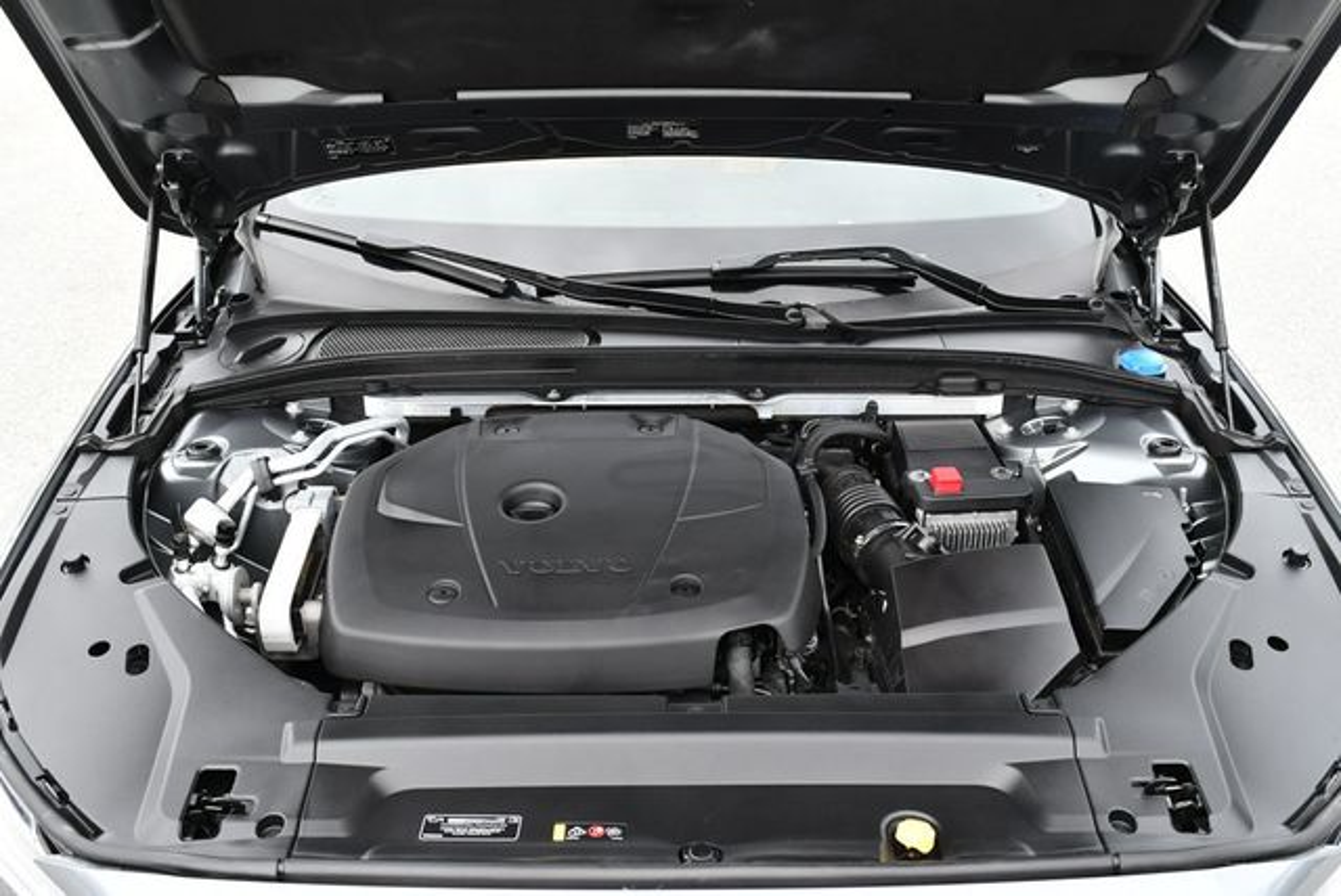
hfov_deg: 53.1
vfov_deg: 36.9
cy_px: 448
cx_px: 670
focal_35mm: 36
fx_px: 1342
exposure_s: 1/250
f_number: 5.6
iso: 250
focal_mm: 18
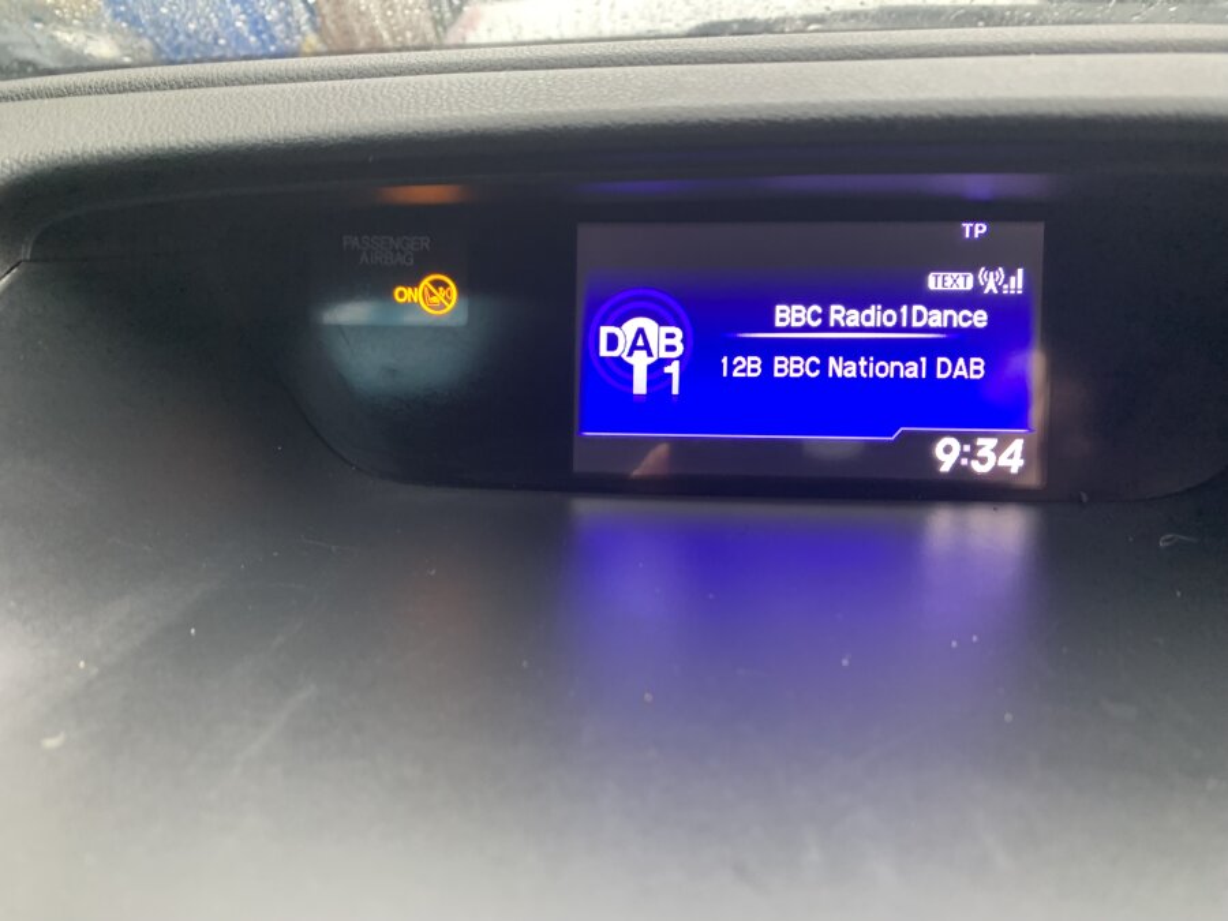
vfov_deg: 53.1
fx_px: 922
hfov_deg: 67.3
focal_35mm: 26
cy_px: 460
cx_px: 614
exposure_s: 1/60
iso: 200
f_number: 1.8
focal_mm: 4.25
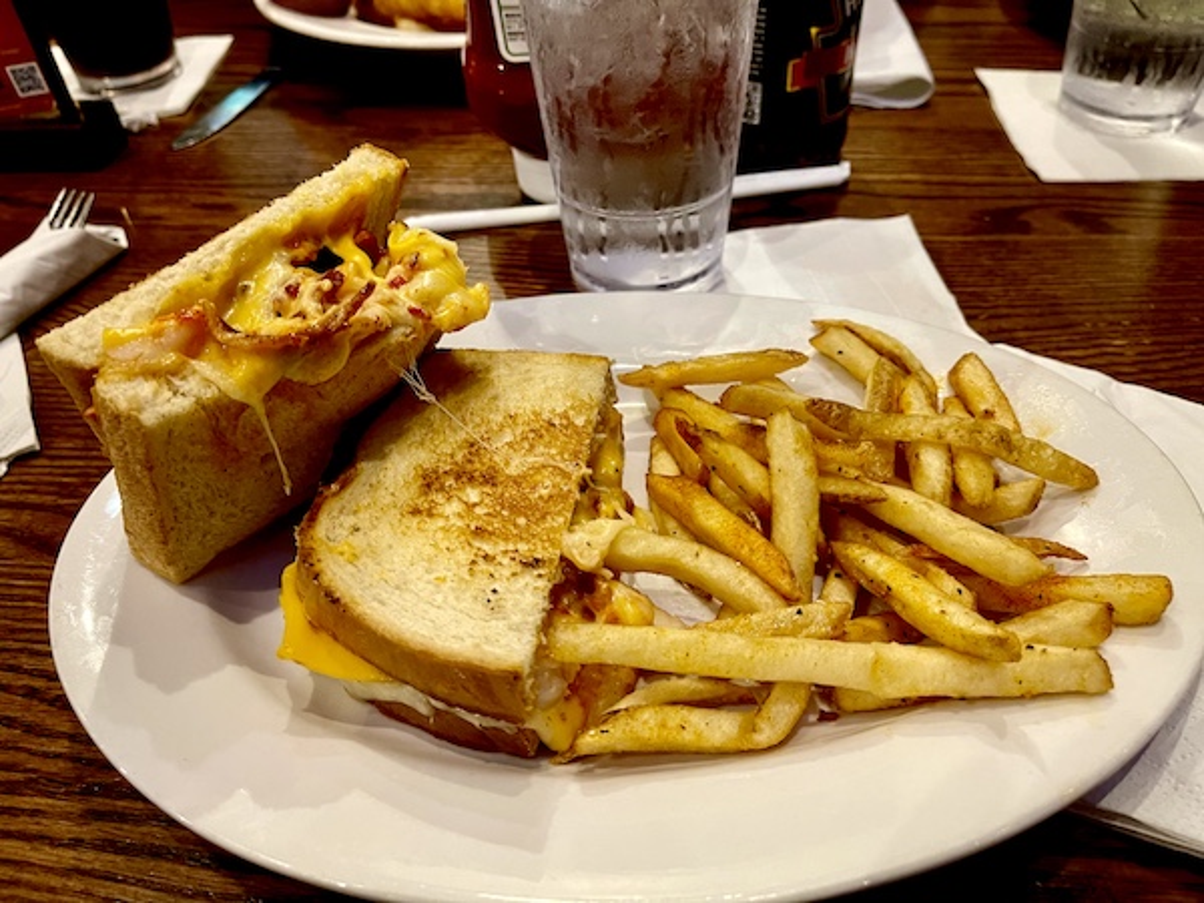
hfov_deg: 69.4
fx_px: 870
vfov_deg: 54.9
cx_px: 602
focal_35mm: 25
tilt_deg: -45.1
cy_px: 452
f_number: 1.6
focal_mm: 5.1
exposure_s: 1/40
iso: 500
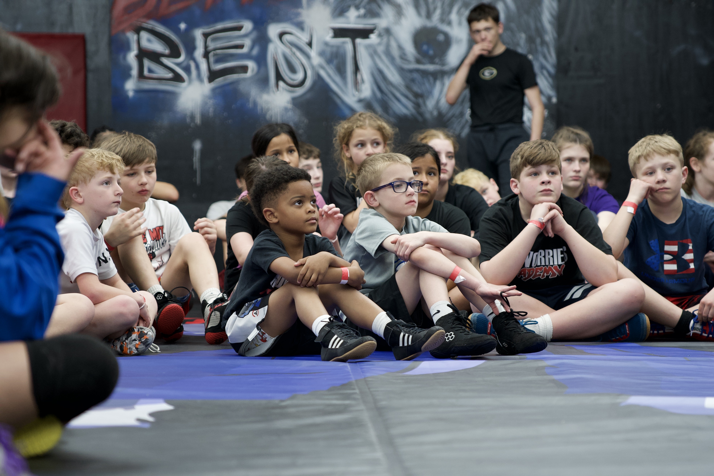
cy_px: 238
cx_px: 357
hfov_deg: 19.5
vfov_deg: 13.0
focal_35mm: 105
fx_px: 2082
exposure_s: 1/250
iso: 1000
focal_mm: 70
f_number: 2.8
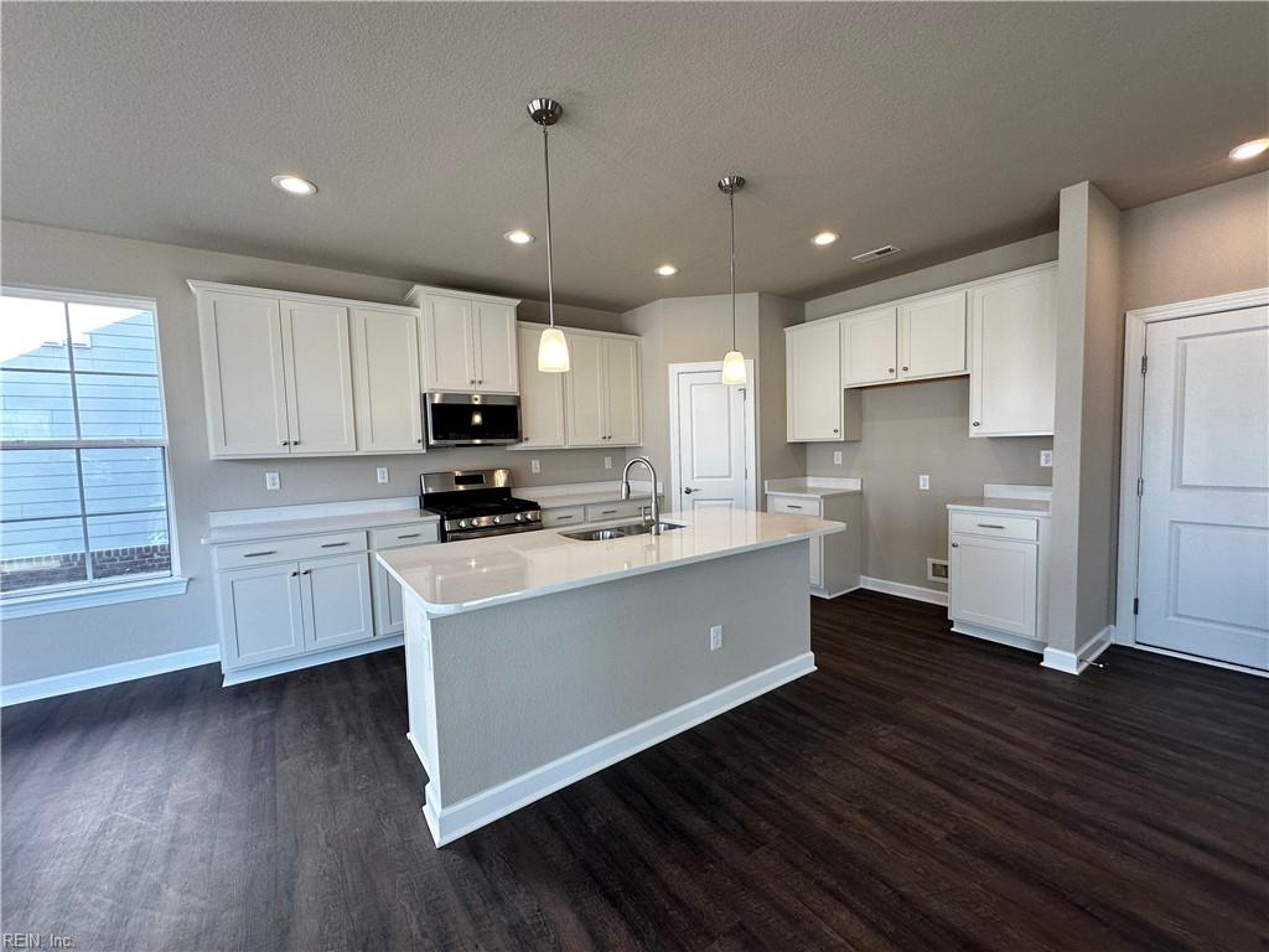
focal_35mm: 14
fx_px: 513
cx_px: 634
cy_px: 476
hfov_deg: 102.1
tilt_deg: -3.5
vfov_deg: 85.7
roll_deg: +1.8
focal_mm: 2.22
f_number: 2.2
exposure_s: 1/120
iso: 80
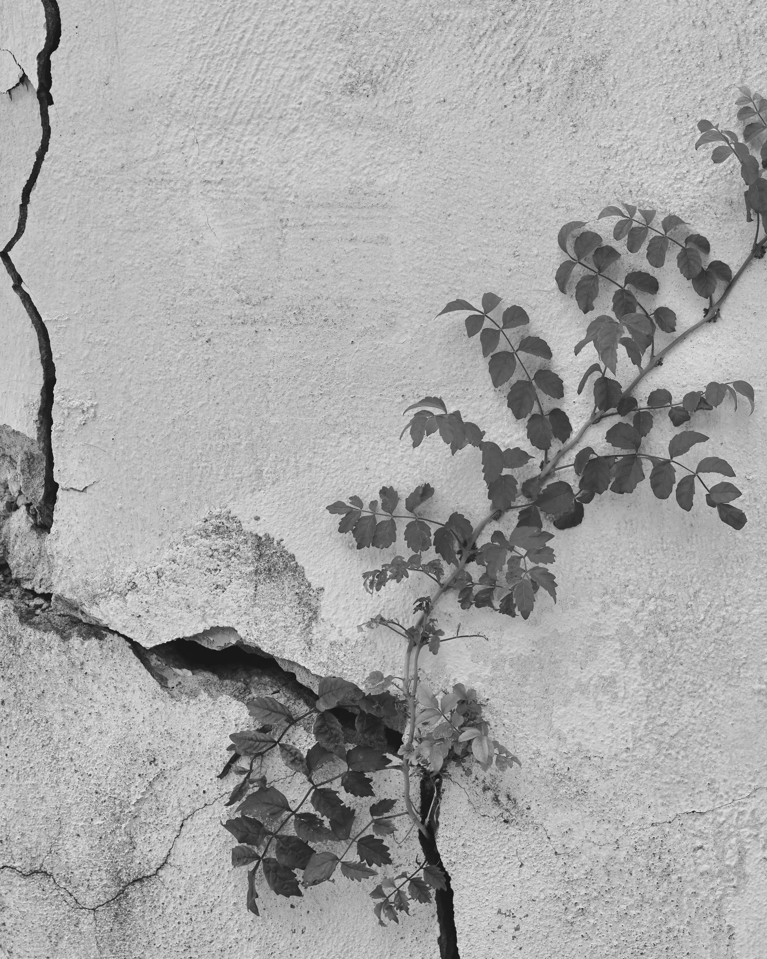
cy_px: 491
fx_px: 1334
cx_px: 399
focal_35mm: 47
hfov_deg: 32.1
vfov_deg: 39.5
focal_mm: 40
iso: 100
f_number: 6.3
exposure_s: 1/320
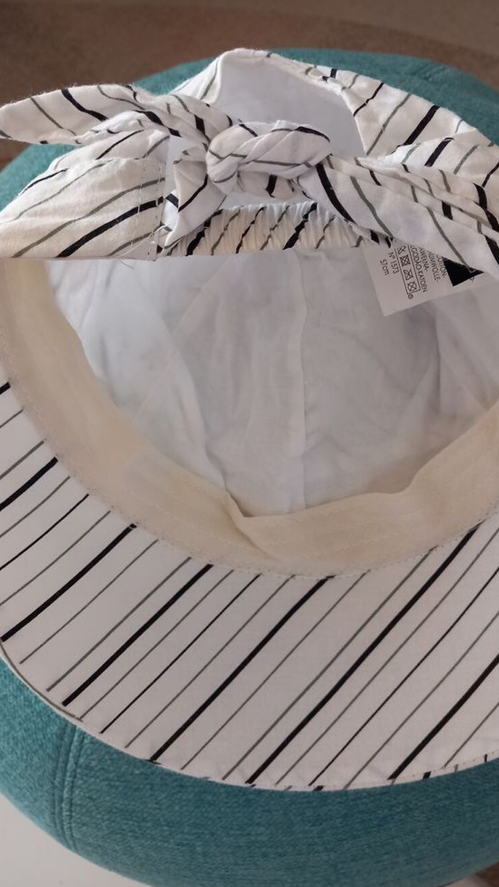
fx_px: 706
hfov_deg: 38.9
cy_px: 441
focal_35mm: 30
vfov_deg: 64.3
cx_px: 267
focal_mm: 4
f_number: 1.8
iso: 200
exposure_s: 1/33.3
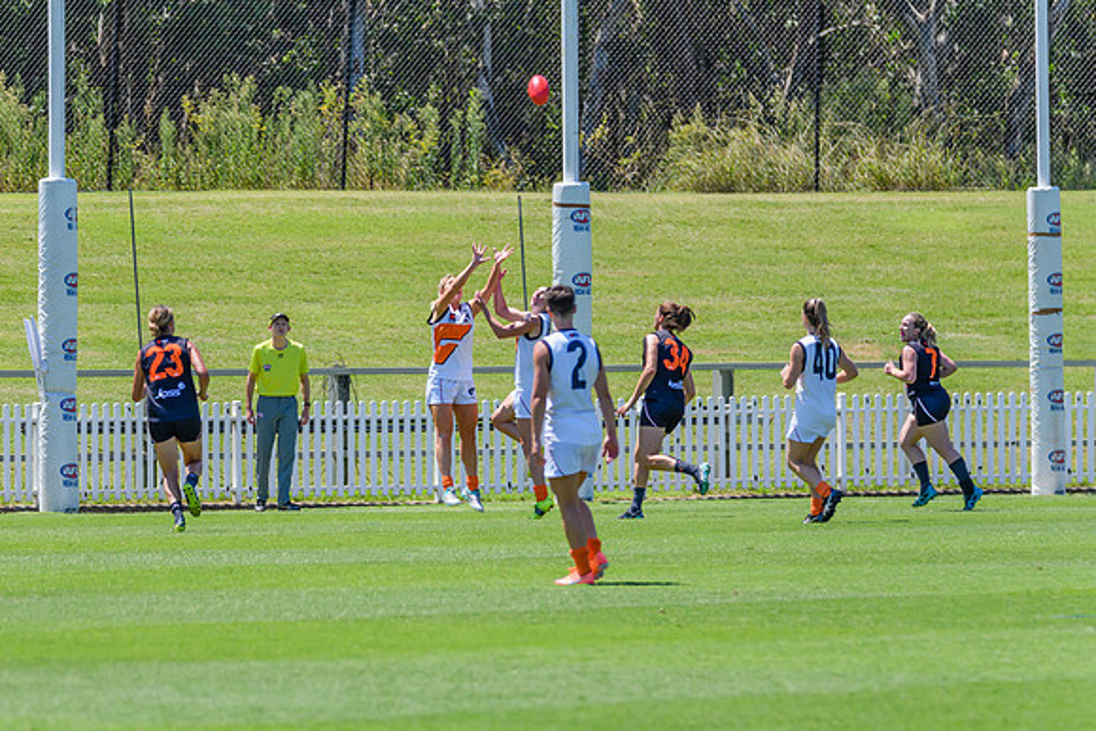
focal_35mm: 399
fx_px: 12142
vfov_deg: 3.4
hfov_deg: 5.2
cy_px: 425
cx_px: 450
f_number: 6.3
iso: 800
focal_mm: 280
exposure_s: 1/2000
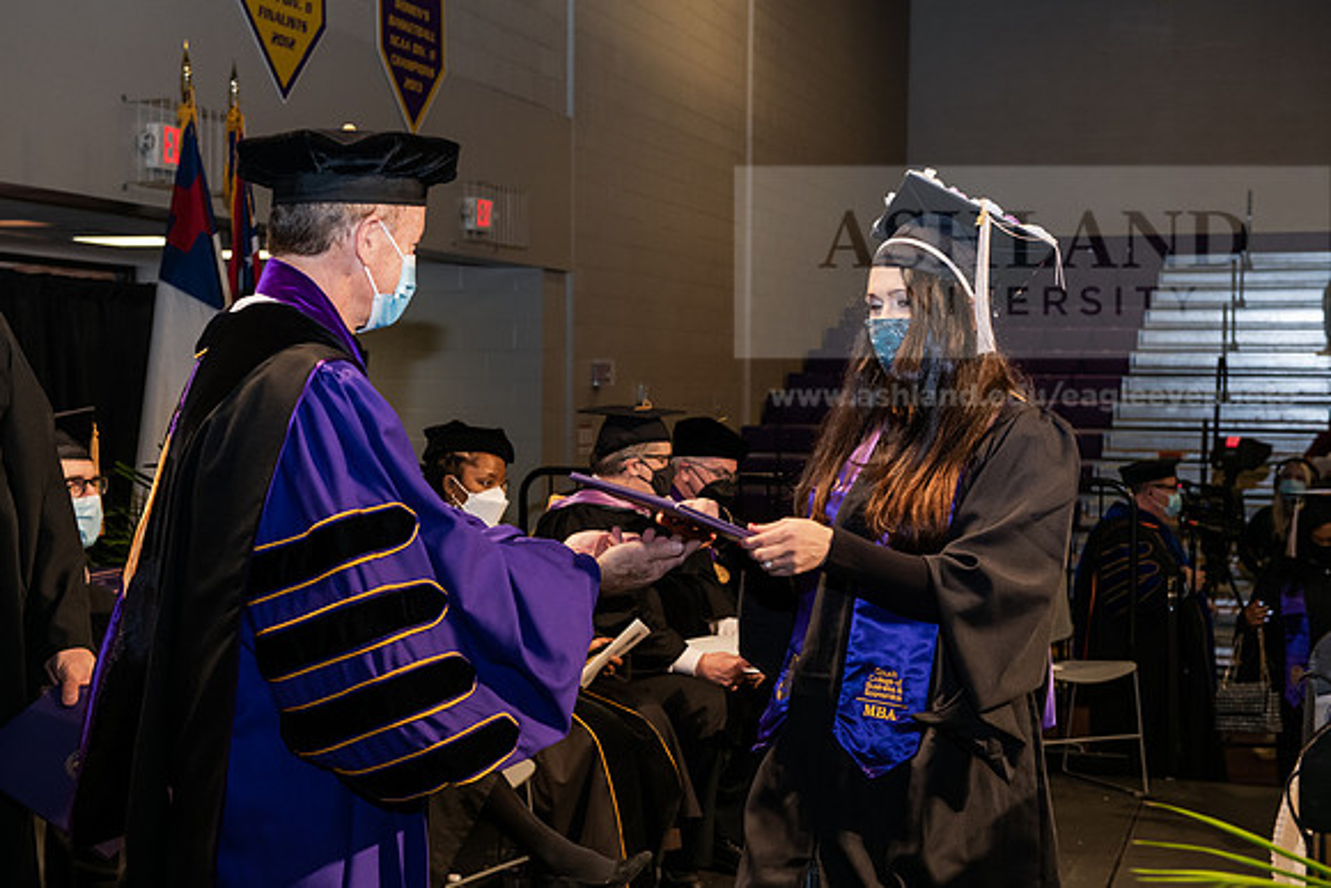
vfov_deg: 24.2
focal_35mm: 56
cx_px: 666
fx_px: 2071
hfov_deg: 35.6
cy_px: 444
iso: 1600
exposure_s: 1/200
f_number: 6.3
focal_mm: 56
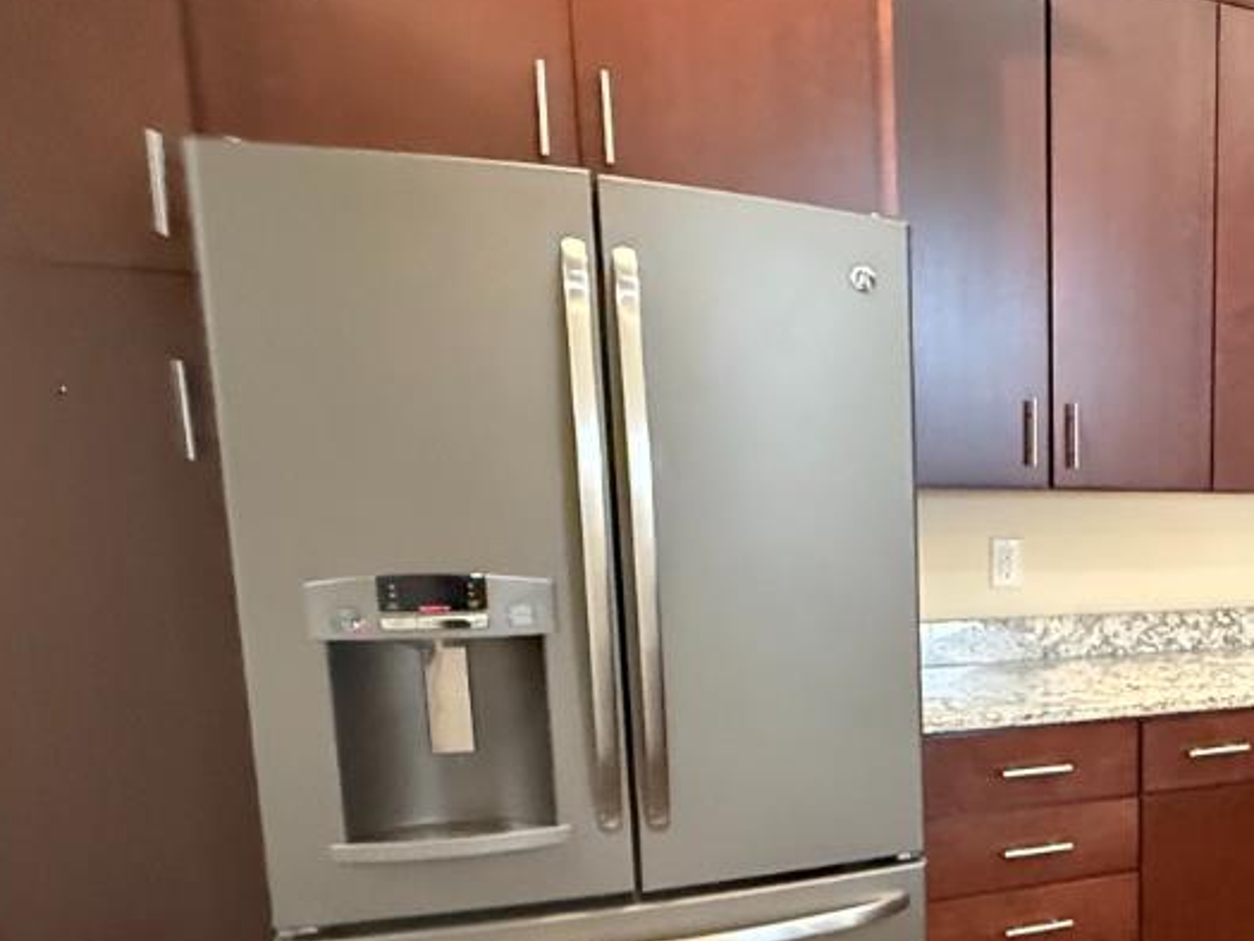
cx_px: 1421
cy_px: 696
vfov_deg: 35.2
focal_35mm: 40
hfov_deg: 37.9
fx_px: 1449
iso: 1250
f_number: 2.2
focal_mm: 2.22
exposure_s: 1/60
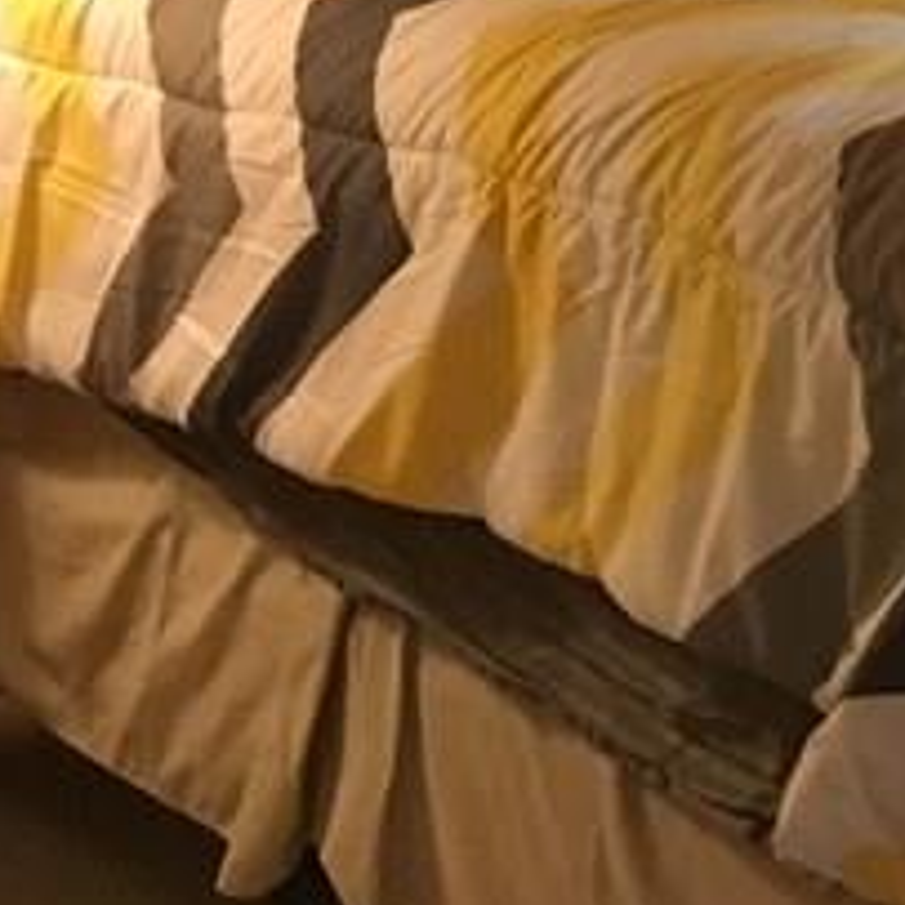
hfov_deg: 11.5
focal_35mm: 129
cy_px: -709
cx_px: 2055
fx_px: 3816
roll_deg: -1.4
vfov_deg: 12.4
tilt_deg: -2.2
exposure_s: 1/30
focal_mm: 4.15
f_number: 2.2
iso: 250
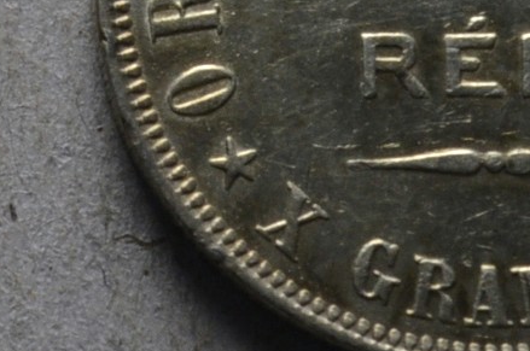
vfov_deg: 3.5
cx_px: -262
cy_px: -470
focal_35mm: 387
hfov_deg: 5.3
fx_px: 5687
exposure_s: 1/250
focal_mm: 46
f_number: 14
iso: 400
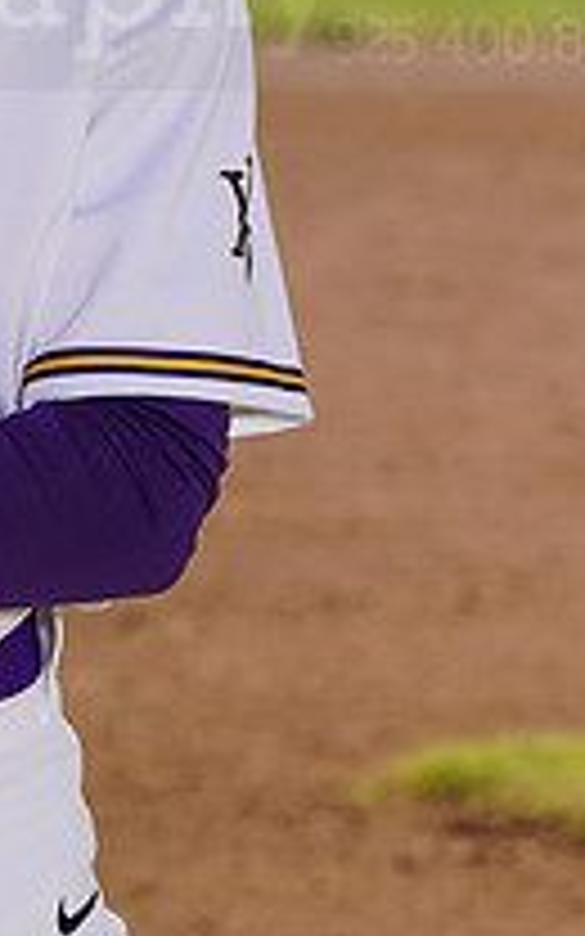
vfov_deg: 3.4
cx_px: -254
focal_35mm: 620
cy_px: -54
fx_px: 15816
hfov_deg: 2.1
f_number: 10
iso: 100
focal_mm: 218
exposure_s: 1/250
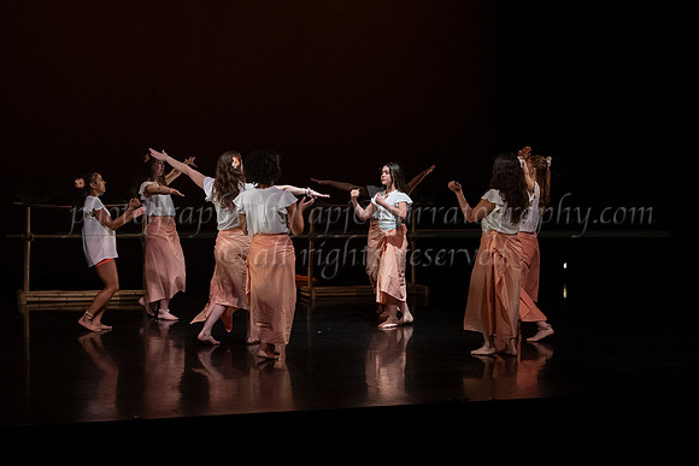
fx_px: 1234
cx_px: 388
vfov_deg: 21.4
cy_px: 228
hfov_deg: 31.6
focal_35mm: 64
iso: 4000
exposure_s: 1/400
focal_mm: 52
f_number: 4
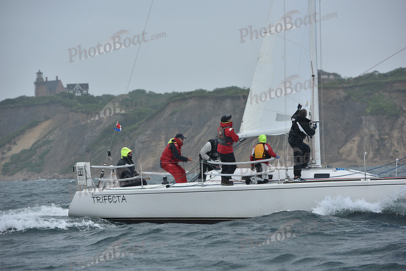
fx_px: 1692
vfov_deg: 9.2
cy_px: 136
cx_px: 203
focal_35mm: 150
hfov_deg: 13.7
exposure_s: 1/1000
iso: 320
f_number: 5.6
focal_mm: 150
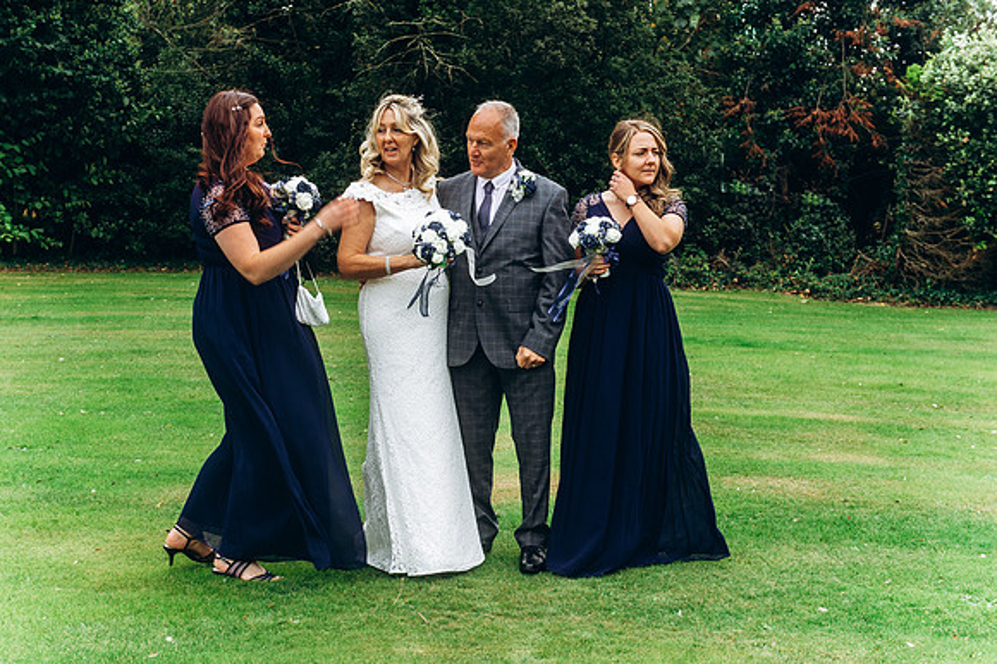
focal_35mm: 58
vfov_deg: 23.4
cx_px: 498
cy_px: 332
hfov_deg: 34.5
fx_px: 1605
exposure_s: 1/100
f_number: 7.1
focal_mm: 58
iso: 200
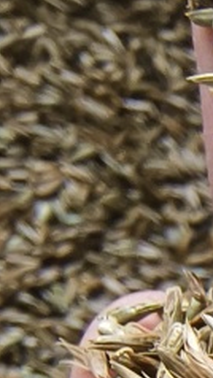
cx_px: 634
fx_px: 1274
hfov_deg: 8.2
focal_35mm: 127
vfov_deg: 13.9
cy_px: 787
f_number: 2
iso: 64
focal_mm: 2.28
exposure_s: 1/100
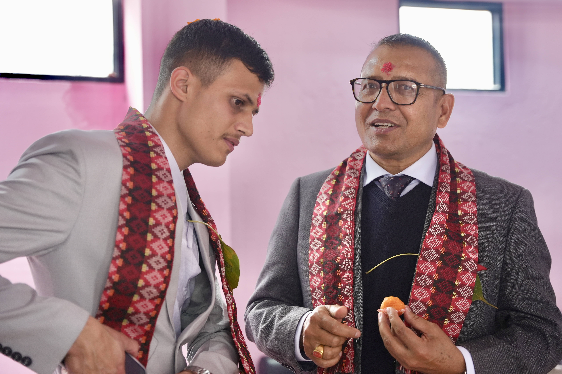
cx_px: 281
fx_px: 873
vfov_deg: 24.2
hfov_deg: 35.7
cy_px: 187
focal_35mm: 56
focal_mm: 55.9
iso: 1000
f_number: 2.8
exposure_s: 1/125
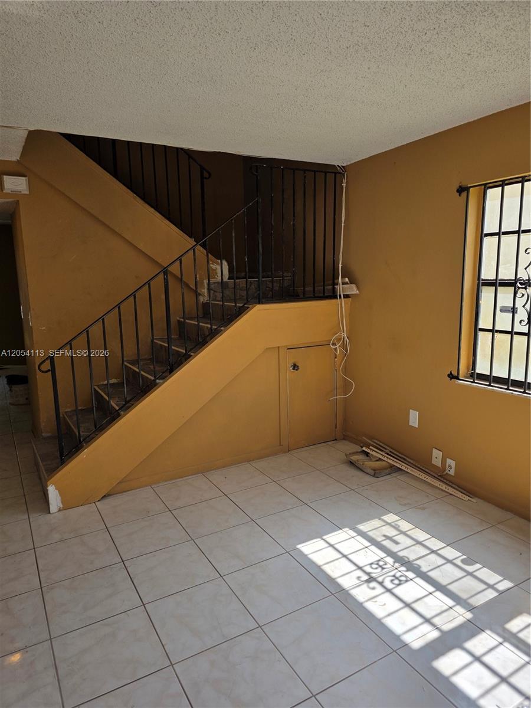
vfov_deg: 73.9
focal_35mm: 23
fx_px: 470
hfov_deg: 58.9
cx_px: 266
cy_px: 354
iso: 80
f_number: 1.7
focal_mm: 6.3
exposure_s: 1/1588
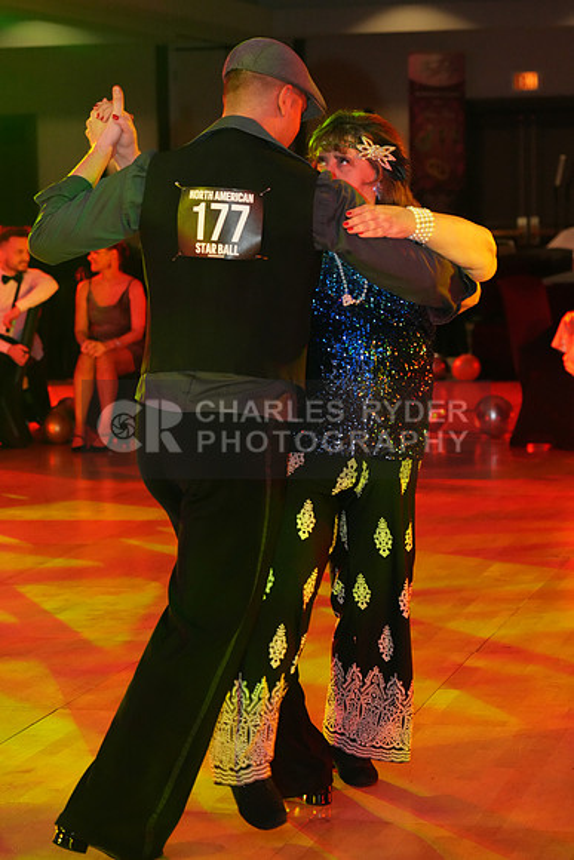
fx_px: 2294
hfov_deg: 14.3
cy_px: 430
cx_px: 287
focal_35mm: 96
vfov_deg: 21.2
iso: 6400
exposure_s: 1/250
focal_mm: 96
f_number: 5
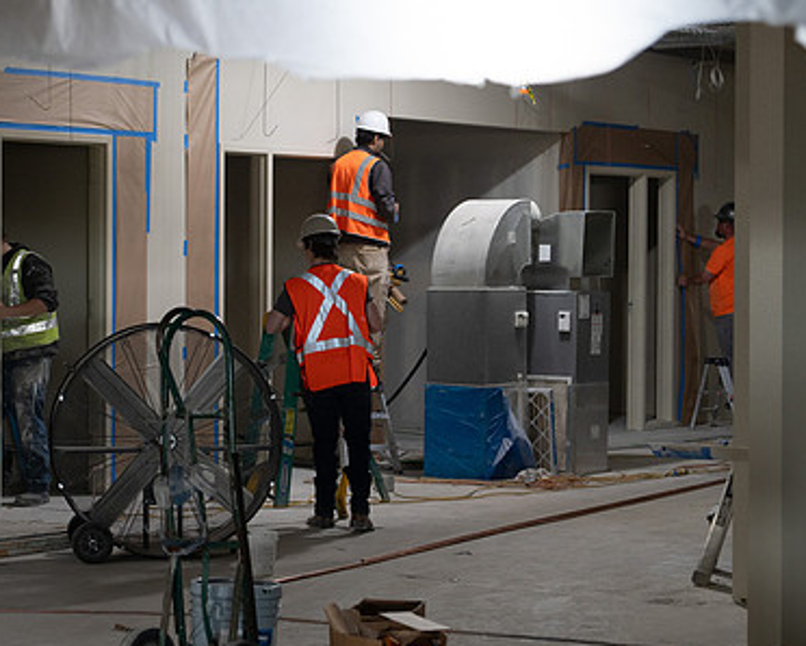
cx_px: 251
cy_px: 297
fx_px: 2267
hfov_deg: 20.1
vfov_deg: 16.2
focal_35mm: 95
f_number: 4
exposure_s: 1/100
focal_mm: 65
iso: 2500
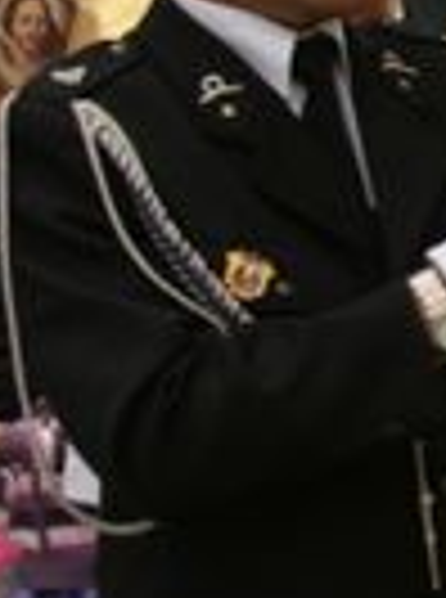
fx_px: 6617
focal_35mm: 383
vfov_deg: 5.2
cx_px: 1343
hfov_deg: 3.8
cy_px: -103
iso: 100
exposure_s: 1/200
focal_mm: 55
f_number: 8
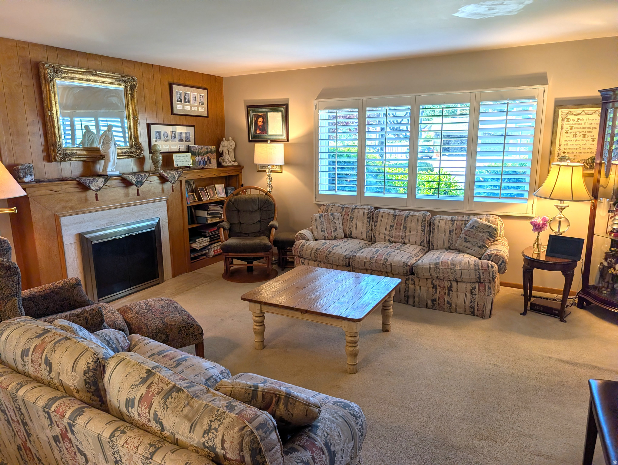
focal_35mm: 24
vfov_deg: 56.9
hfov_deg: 71.5
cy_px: 232
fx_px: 429
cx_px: 309
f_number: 1.68
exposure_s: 1/427
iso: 33
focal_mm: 6.9
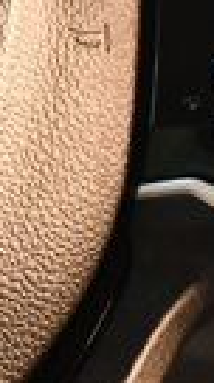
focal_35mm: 163
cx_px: -287
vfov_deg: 13.2
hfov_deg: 7.0
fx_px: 1653
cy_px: 148
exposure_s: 1/125
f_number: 3.8
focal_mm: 22
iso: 2800
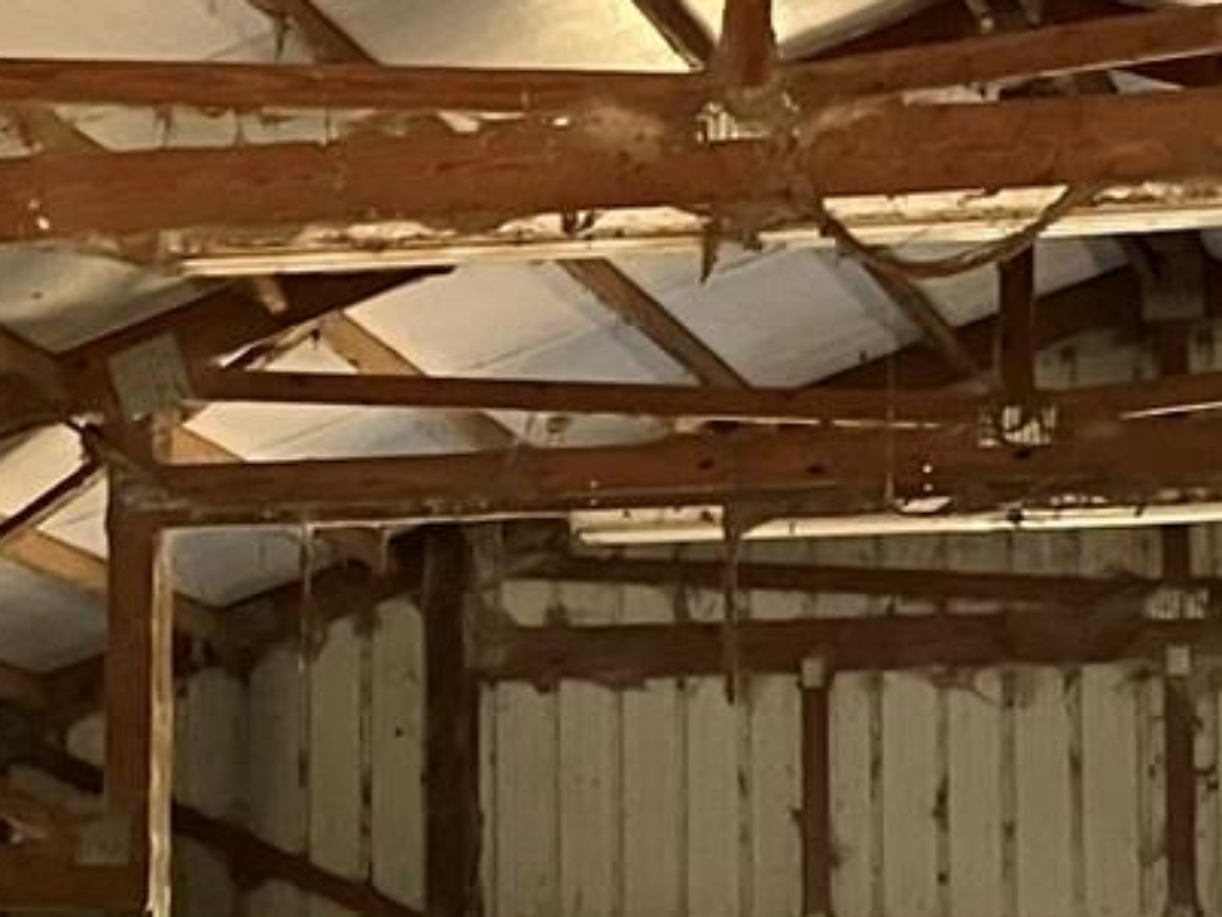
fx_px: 5050
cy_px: 765
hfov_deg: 13.8
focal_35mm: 143
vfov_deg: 10.3
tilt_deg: +9.2
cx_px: 372
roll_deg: -1.9
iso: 320
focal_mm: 3.99
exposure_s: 1/40
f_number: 1.8
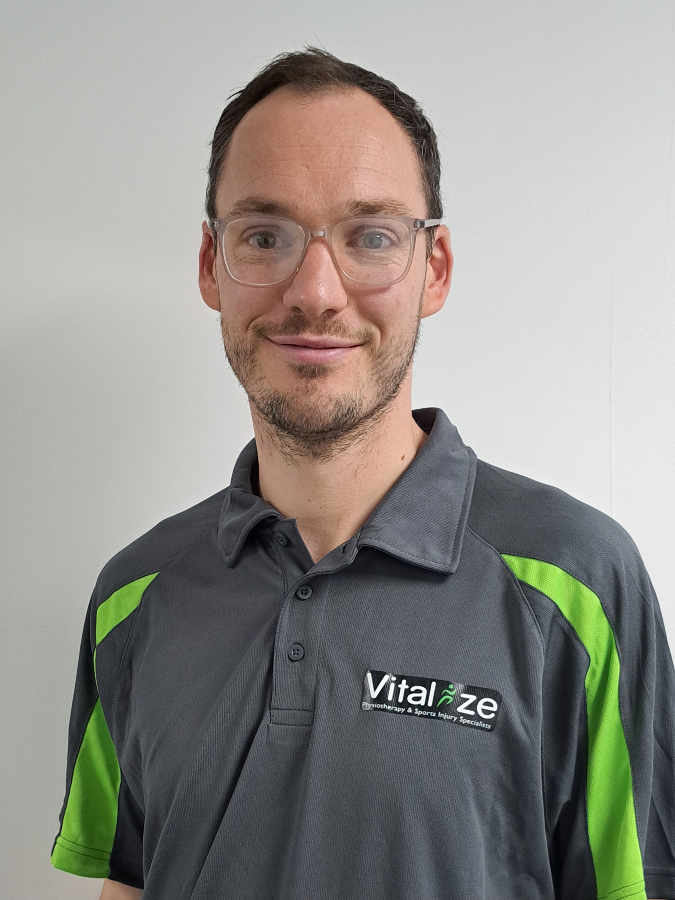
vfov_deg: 71.6
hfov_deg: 56.8
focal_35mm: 24
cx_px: 338
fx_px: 624
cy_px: 450
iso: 125
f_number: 1.8
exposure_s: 1/50
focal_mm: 5.23
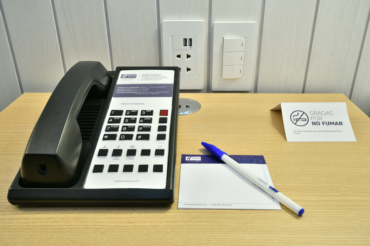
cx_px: 185
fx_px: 339
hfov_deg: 57.2
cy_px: 123
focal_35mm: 33
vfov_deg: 40.0
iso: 100
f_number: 10
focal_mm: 22
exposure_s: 1/1.3
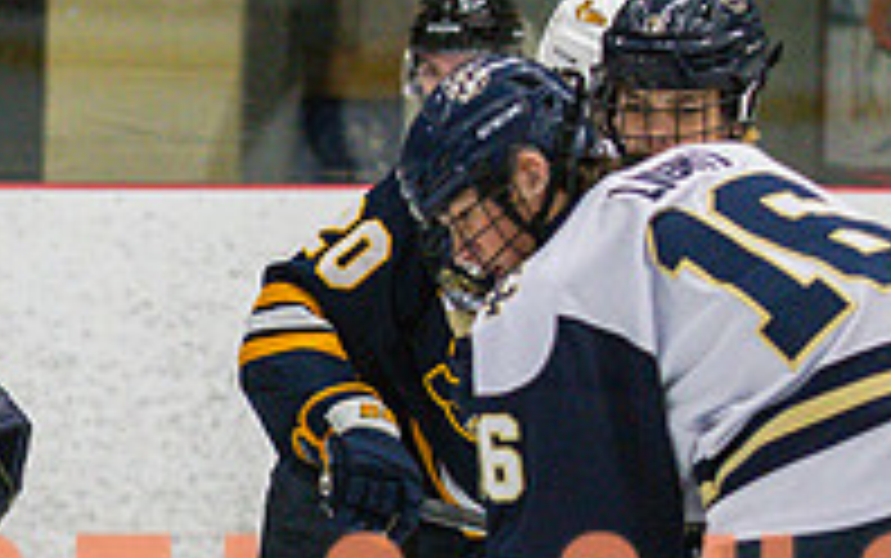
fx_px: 12148
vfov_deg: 2.6
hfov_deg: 4.2
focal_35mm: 500
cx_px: -471
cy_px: 546
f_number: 3.2
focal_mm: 100
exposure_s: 1/640
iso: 2000
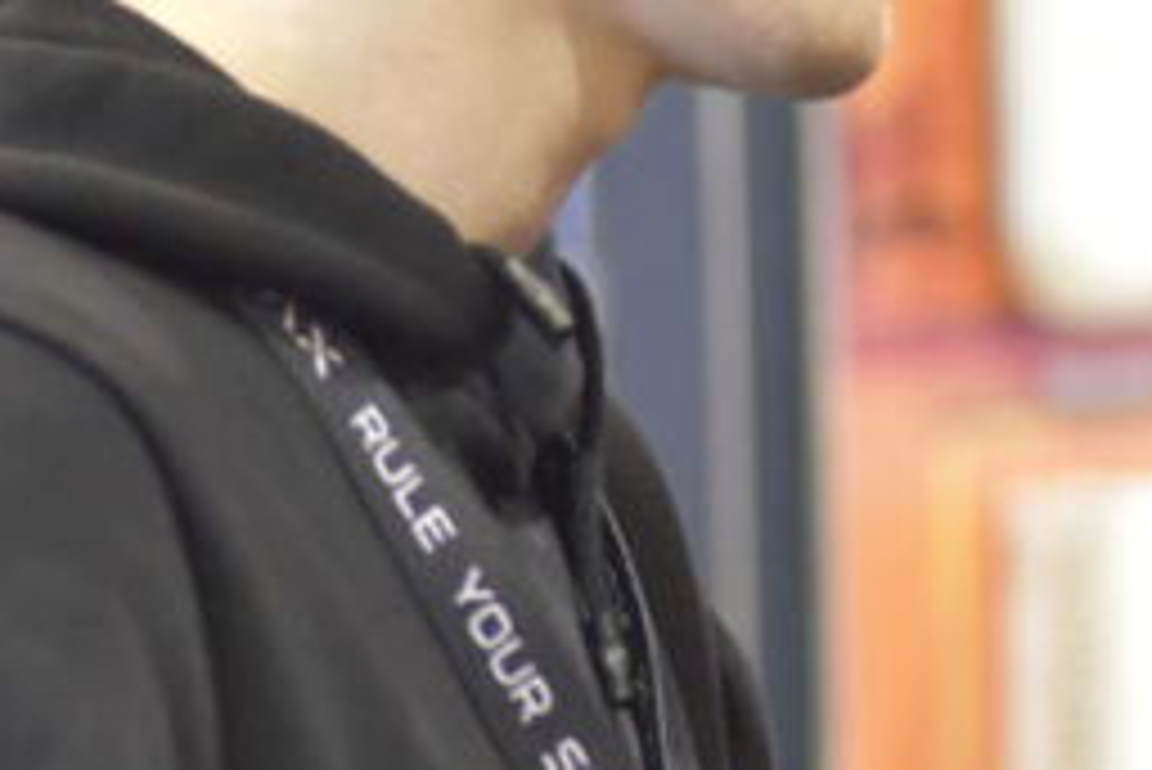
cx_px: 1796
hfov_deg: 2.9
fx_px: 23052
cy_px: 243
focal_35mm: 720
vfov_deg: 1.9
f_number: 2.8
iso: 6400
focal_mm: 180
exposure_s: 1/160
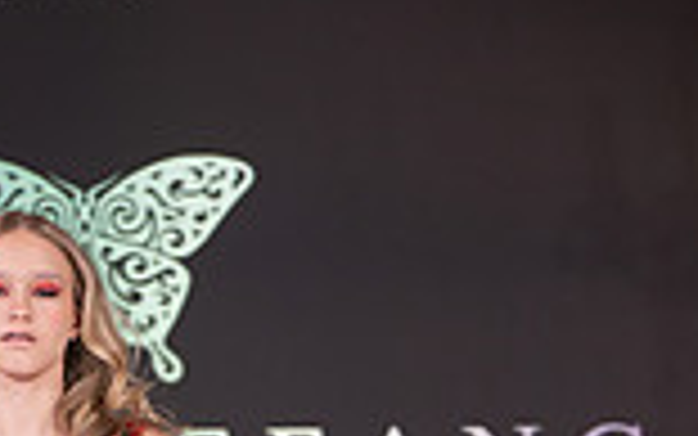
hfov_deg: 6.9
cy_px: 953
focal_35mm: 302
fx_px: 5747
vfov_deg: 4.3
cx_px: 106
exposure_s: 1/400
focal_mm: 102
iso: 2000
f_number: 5.6
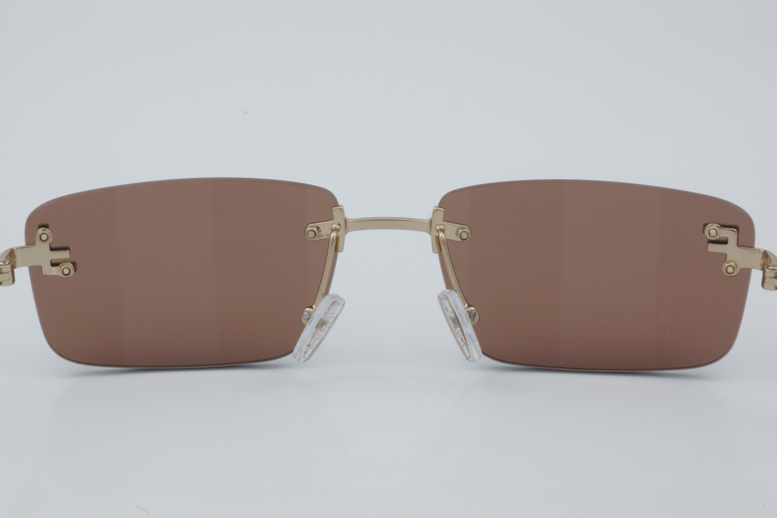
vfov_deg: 20.2
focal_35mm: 68
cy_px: 259
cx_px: 388
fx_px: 1457
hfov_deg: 29.9
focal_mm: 45
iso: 100
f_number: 32
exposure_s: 1/4
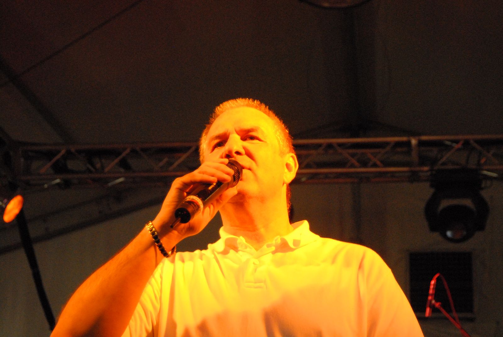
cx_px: 252
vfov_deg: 16.6
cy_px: 168
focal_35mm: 82
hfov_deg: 24.6
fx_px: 1154
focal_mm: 55
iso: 1600
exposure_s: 1/90
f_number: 5
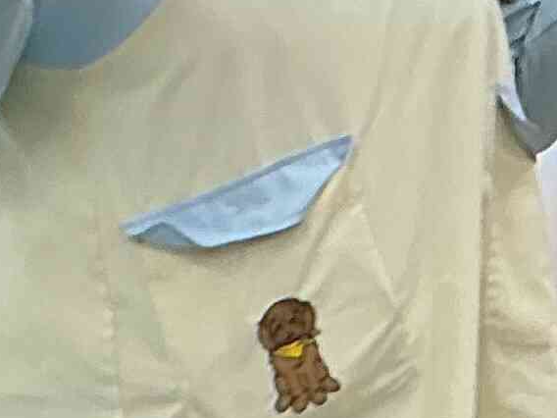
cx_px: -917
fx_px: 3315
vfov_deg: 6.9
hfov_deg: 8.5
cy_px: 926
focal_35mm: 206
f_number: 1.8
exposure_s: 1/60
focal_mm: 3
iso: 32
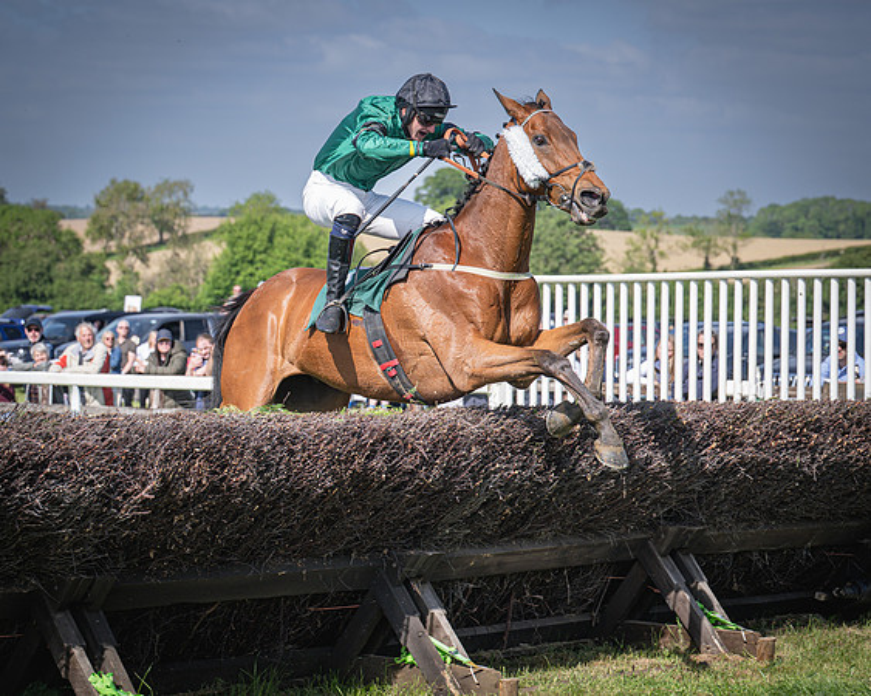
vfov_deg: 15.2
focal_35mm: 101
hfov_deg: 19.0
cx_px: 400
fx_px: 2603
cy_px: 313
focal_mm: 70
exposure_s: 1/1600
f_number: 4
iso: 200
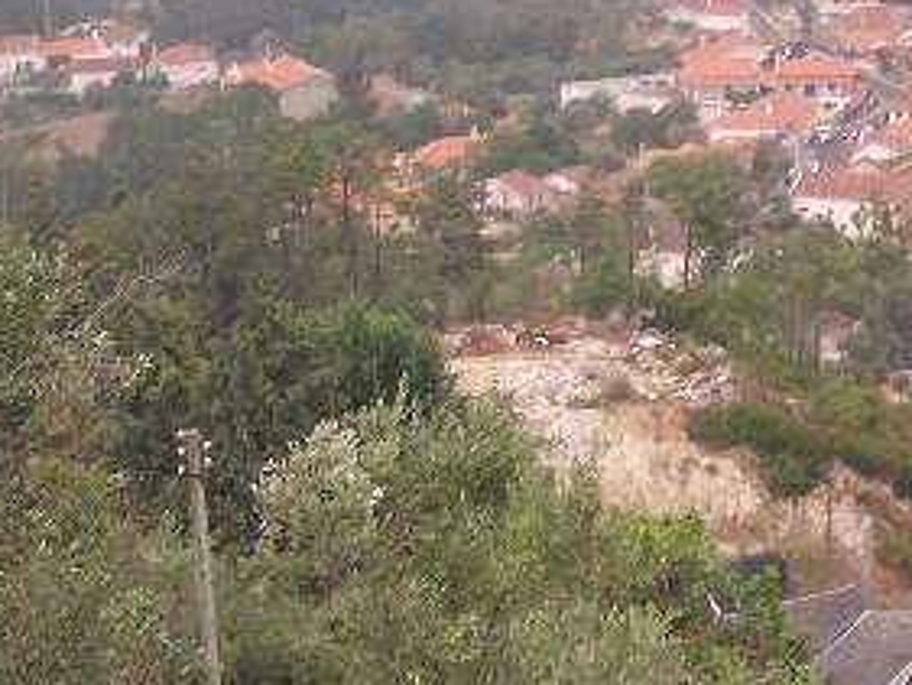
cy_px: 78
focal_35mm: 108
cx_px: 1016
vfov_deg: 13.6
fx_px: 2847
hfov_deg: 17.6
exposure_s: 1/45
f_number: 2.8
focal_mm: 8
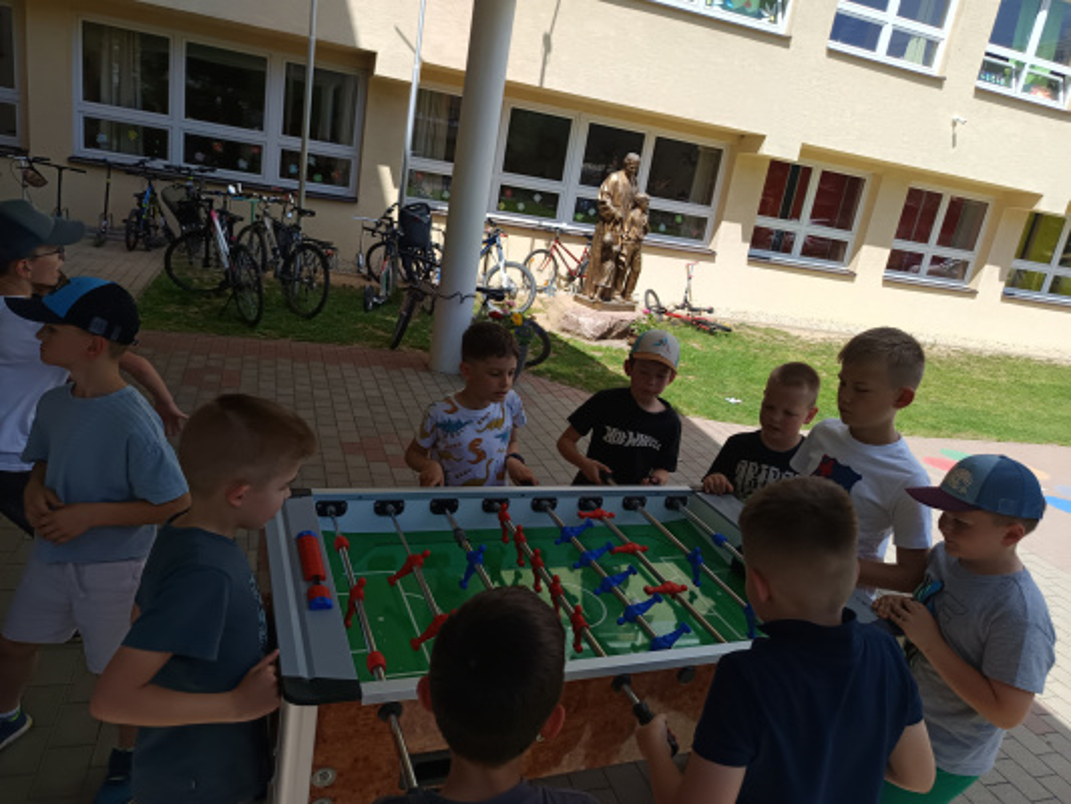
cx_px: 536
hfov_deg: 71.6
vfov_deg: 56.8
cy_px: 402
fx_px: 743
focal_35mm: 24
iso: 50
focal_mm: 5.31
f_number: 1.7
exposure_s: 1/420
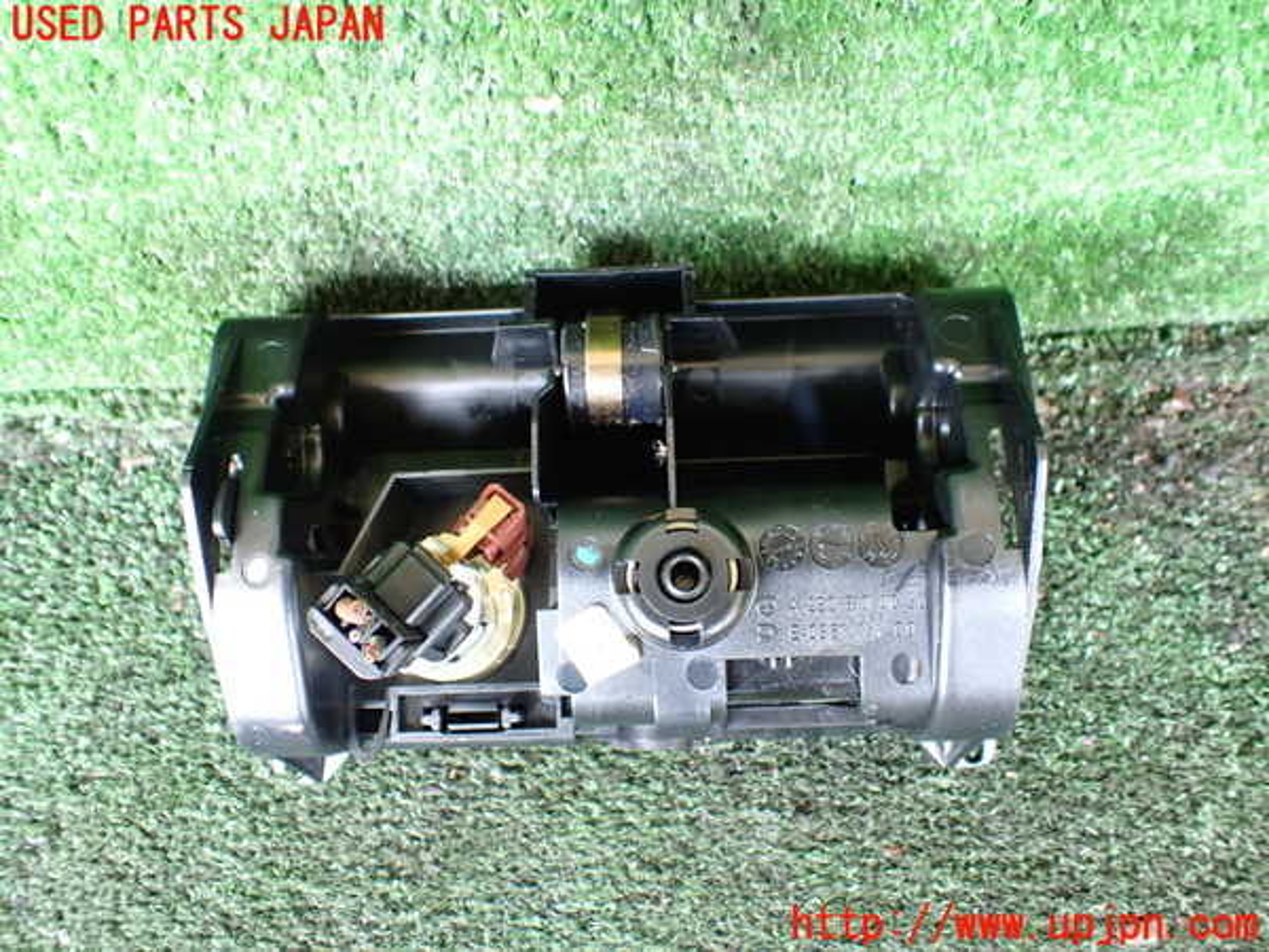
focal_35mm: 30
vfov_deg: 46.8
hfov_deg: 60.0
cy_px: 476
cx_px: 634
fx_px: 1100
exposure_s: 1/50
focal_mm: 5.4
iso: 800
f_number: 2.3
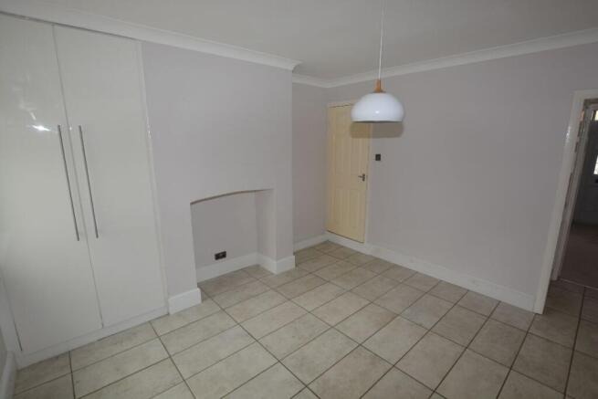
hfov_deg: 95.0
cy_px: 200
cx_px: 299
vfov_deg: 72.1
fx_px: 274
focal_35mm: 16
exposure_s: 1/100
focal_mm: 11
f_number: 5
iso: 200
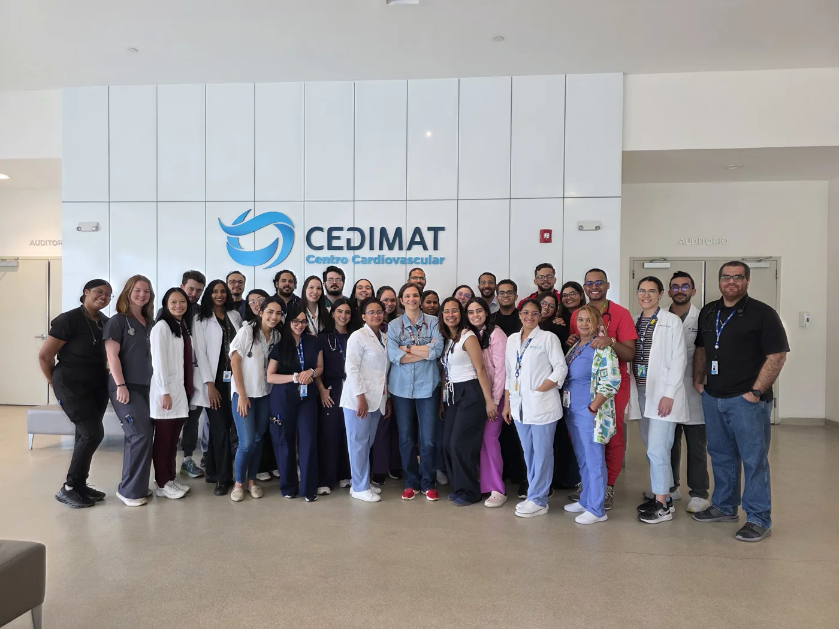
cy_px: 314
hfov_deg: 73.9
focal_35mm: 23
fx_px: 557
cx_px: 420
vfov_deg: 58.9
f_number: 1.7
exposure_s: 1/79.9
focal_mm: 6.3
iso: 250
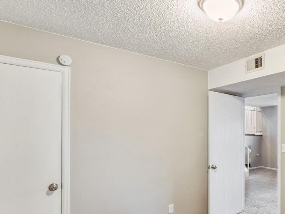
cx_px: 222
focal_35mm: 24
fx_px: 198
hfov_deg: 66.0
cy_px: 132
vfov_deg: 56.3
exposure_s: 1.6
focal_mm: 14
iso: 125
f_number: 22
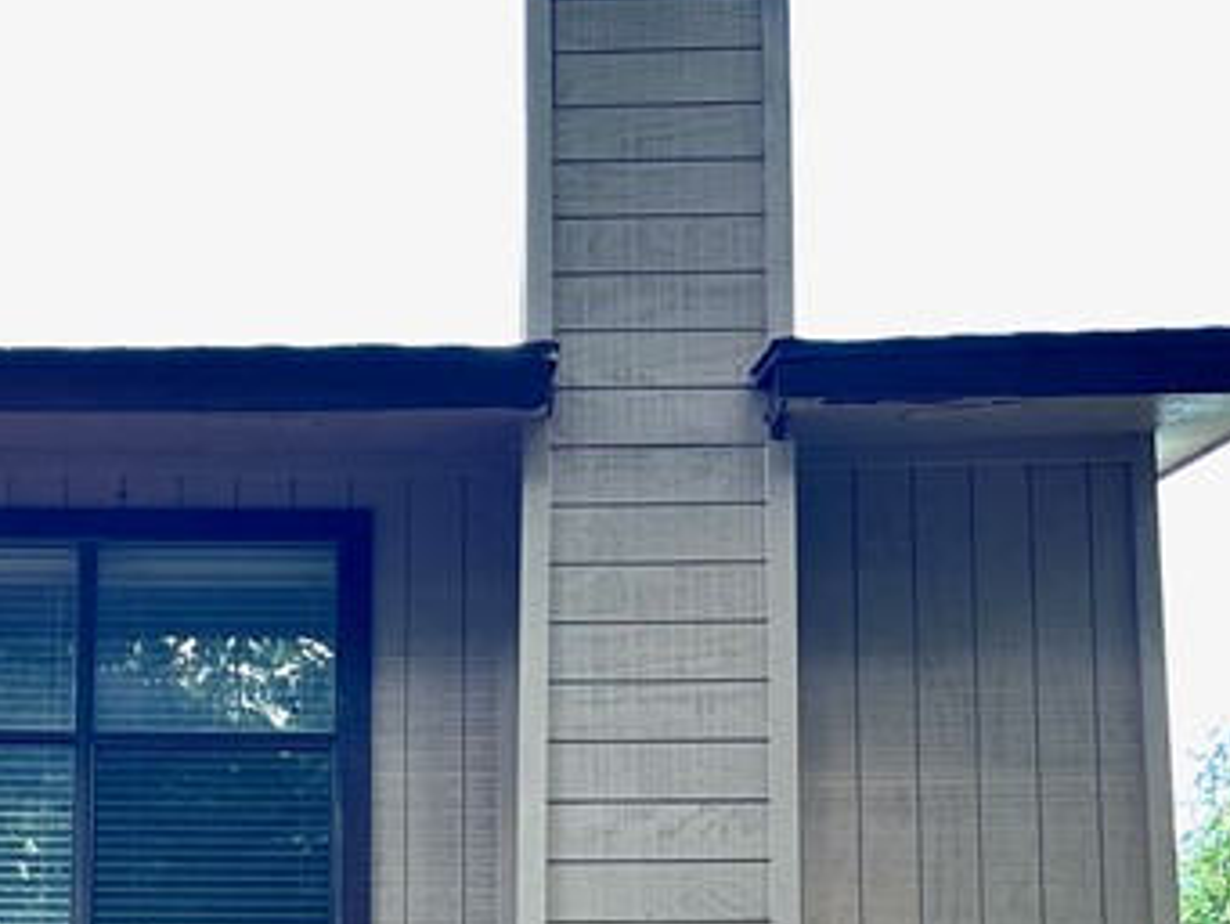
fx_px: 2559
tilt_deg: +10.6
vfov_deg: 18.8
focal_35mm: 72
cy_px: 1234
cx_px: 328
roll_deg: -1.1
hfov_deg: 26.7
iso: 100
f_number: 1.78
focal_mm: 6.86
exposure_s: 1/128
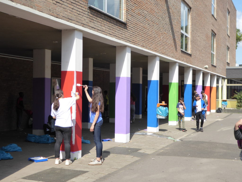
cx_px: 121
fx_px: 371
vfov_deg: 27.5
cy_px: 91
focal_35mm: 53
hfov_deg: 36.2
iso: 125
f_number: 4.1
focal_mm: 9
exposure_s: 1/400
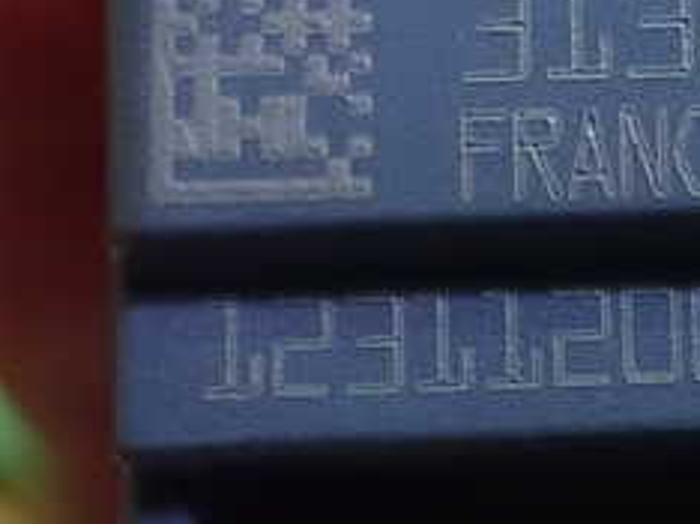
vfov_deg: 13.0
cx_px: 751
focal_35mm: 113
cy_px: 123
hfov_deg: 16.9
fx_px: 2283
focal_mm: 7.84
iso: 1600
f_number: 2.9
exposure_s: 1/20
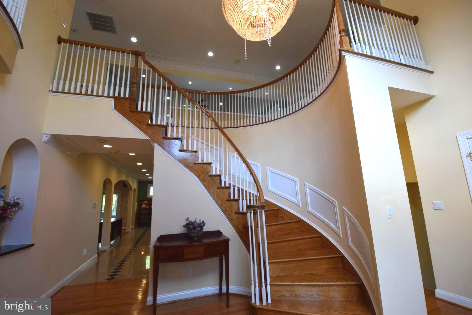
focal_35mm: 15
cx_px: 236
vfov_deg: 77.3
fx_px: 197
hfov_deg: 100.4
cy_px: 158
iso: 400
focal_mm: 10
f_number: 5.6
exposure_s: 1/125
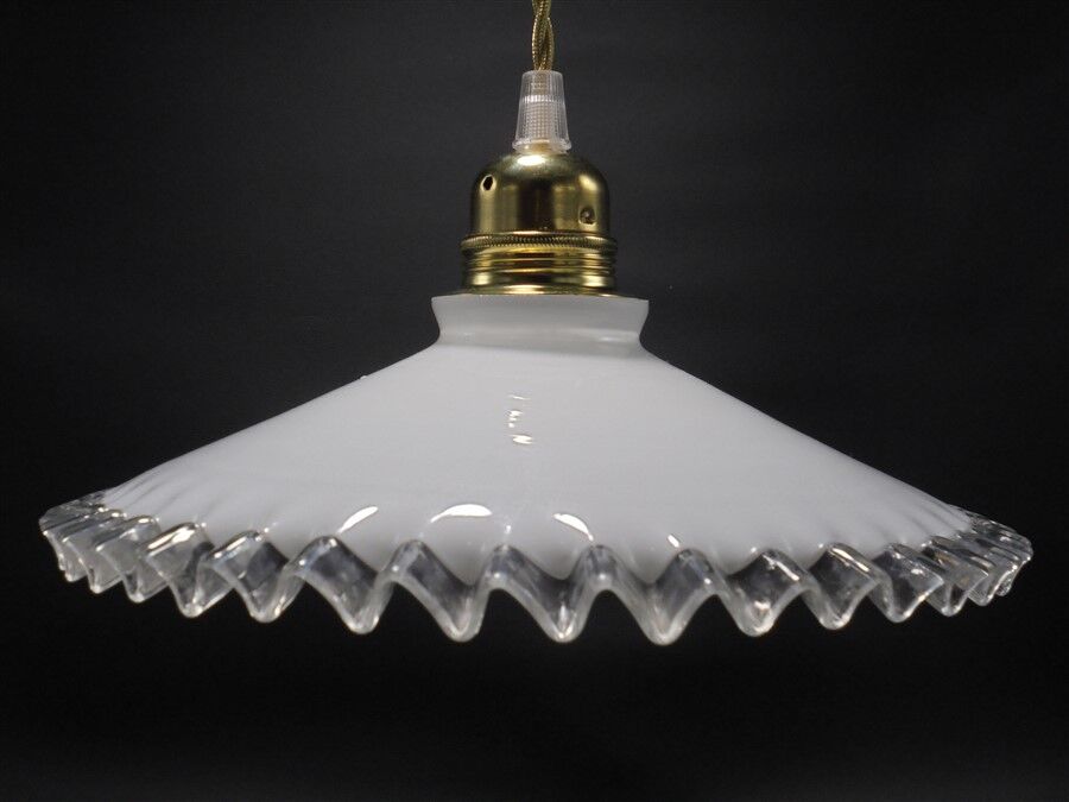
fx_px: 1328
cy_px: 401
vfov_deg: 33.6
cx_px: 534
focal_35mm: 43
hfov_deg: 43.9
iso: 100
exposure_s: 1/60
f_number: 4.5
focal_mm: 7.8
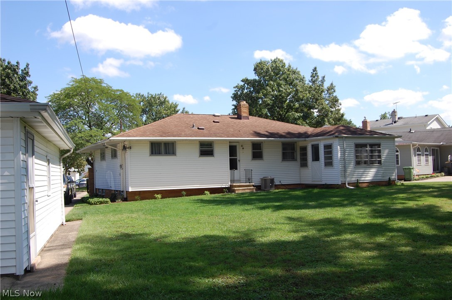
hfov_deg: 49.6
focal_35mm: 39
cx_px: 226
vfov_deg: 34.1
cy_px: 150
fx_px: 489
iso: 200
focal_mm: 26
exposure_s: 1/320
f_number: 9
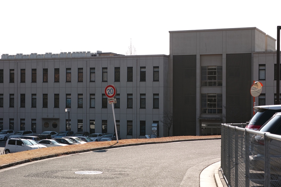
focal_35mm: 75
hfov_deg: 27.0
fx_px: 585
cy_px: 94
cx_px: 140
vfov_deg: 18.2
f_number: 5.6
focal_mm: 50
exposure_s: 1/400
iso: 100
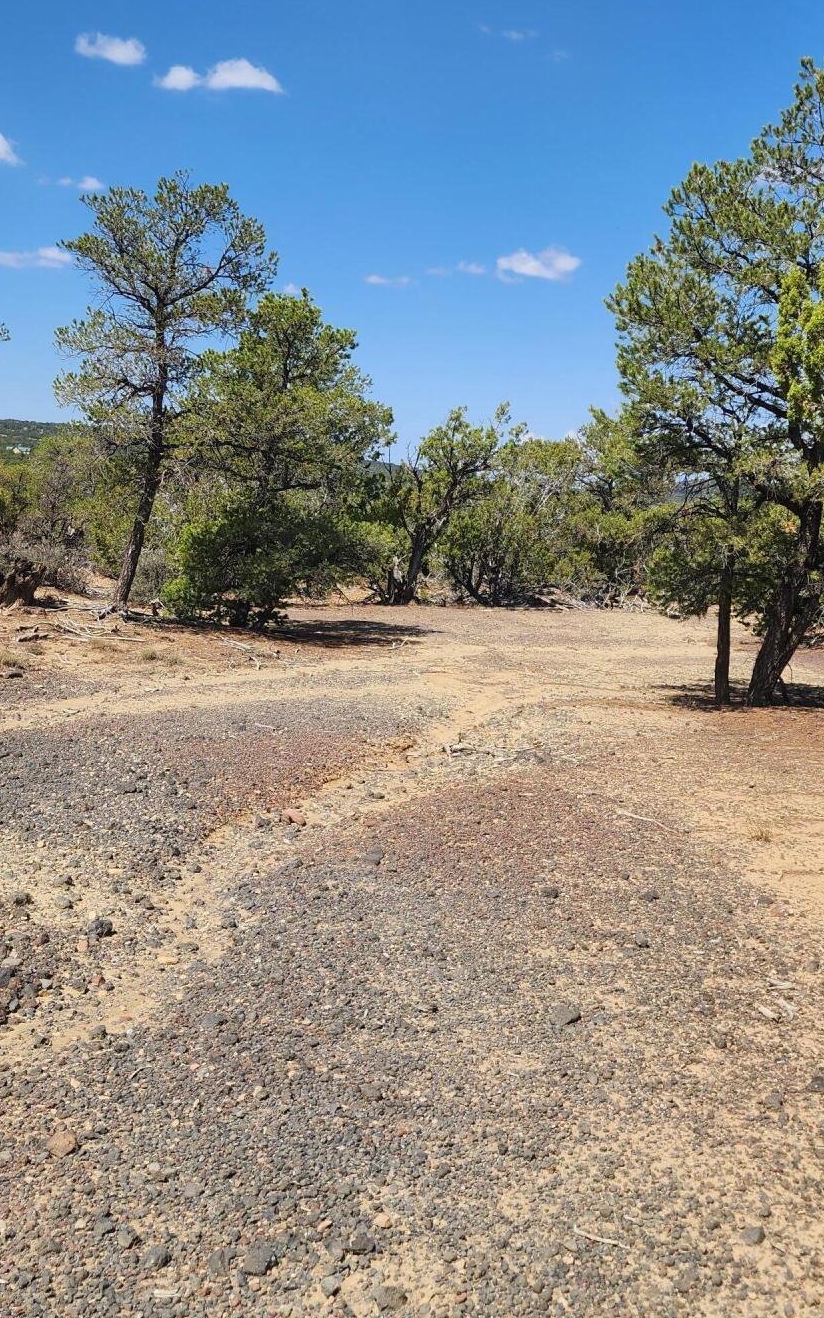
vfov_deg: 52.7
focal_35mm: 37
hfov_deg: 34.4
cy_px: 653
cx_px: 467
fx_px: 1329
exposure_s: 1/1102
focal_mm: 6.4
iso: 12
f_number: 1.8
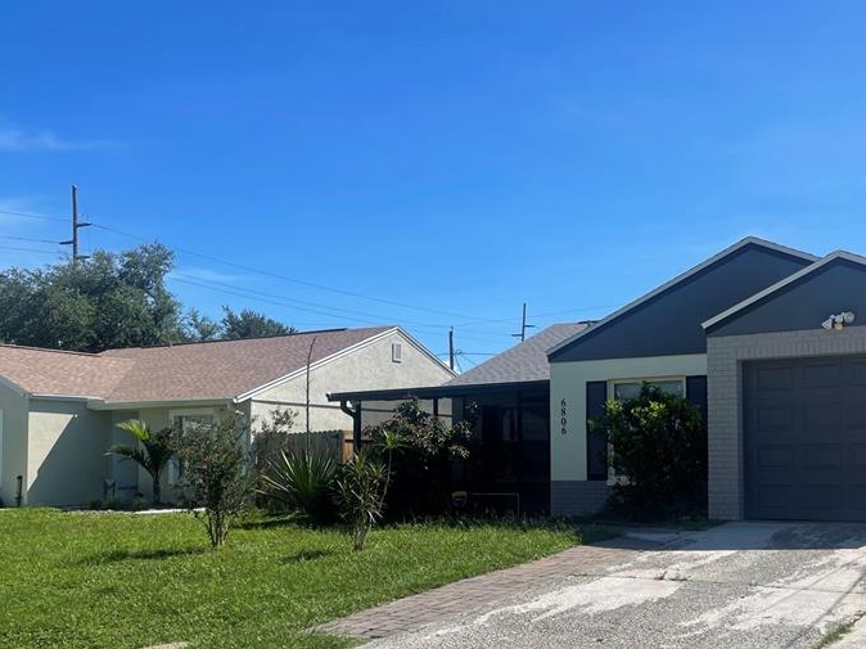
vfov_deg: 37.3
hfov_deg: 47.6
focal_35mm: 38
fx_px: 950
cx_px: 624
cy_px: 429
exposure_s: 1/4717
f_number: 1.6
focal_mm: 5.1
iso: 32
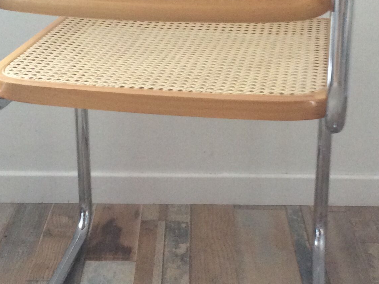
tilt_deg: -19.3
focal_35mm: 73
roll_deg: +0.7
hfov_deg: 26.7
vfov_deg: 20.1
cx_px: 177
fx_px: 799
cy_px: 86
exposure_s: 1/25
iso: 100
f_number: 2.4
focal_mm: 3.3
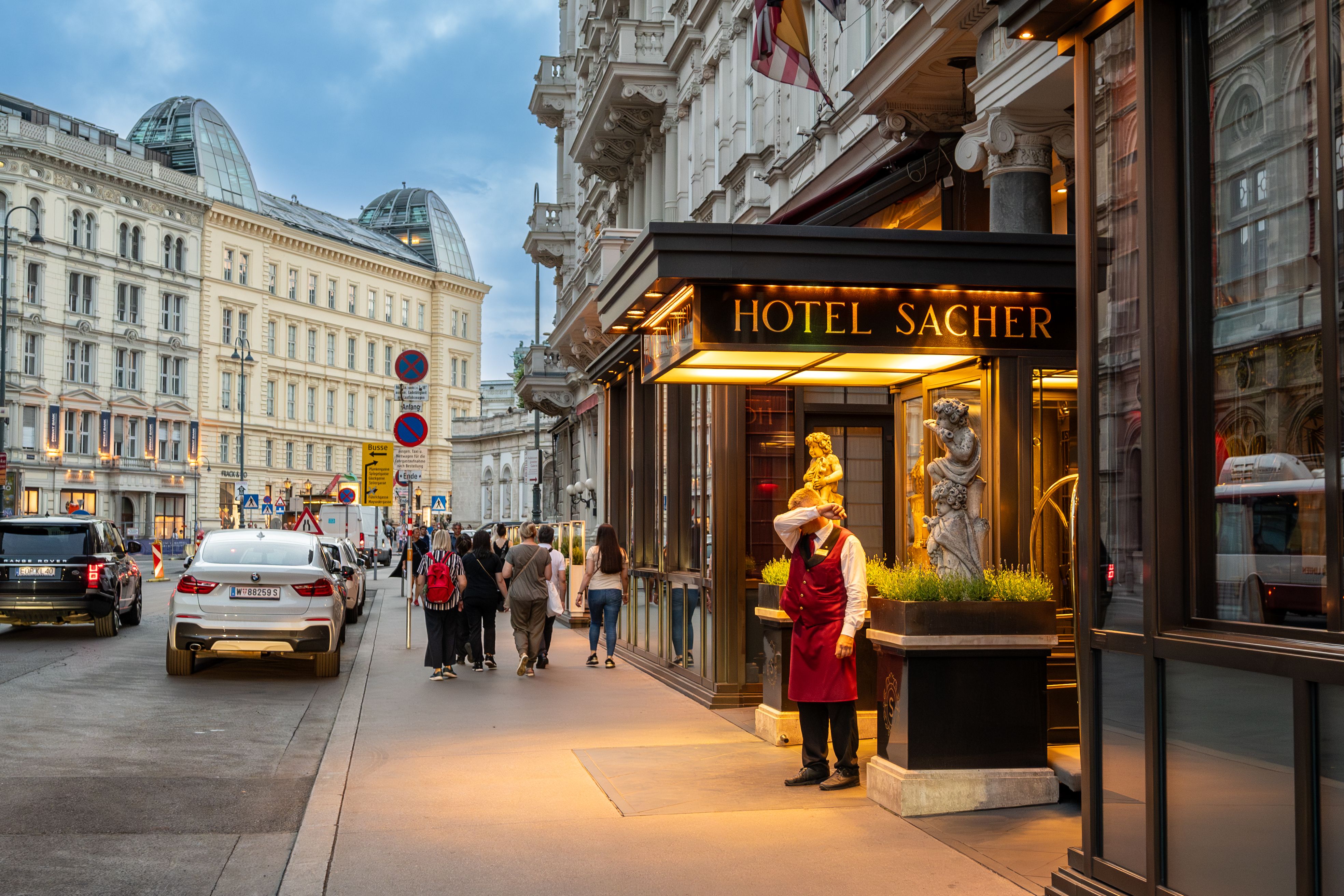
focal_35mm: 45
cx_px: 672
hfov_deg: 43.6
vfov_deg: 29.9
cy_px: 448
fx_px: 1680
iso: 1600
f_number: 4
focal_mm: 30
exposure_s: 1/125
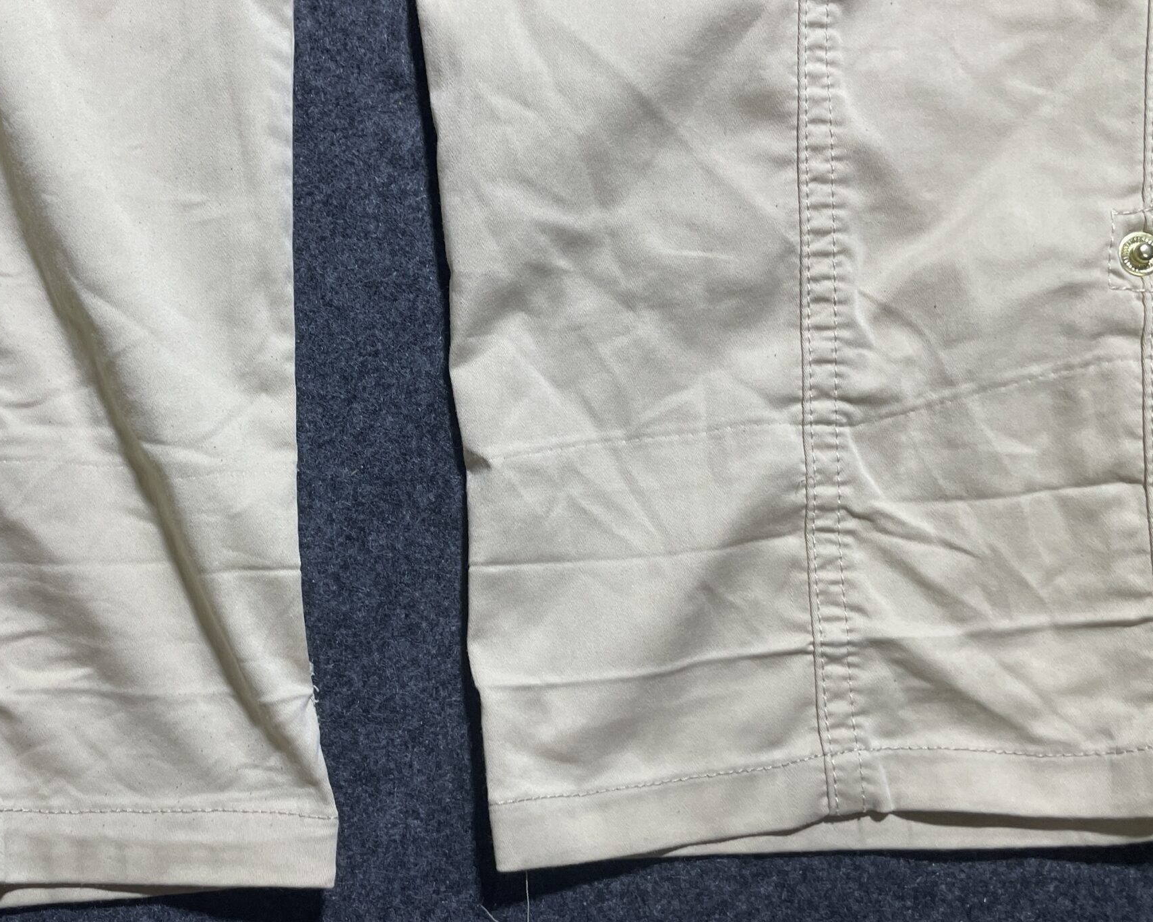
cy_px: 421
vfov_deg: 39.1
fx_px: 1297
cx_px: 394
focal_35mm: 38
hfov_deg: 47.2
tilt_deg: -62.2
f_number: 1.6
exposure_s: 1/100
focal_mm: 4.2
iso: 80
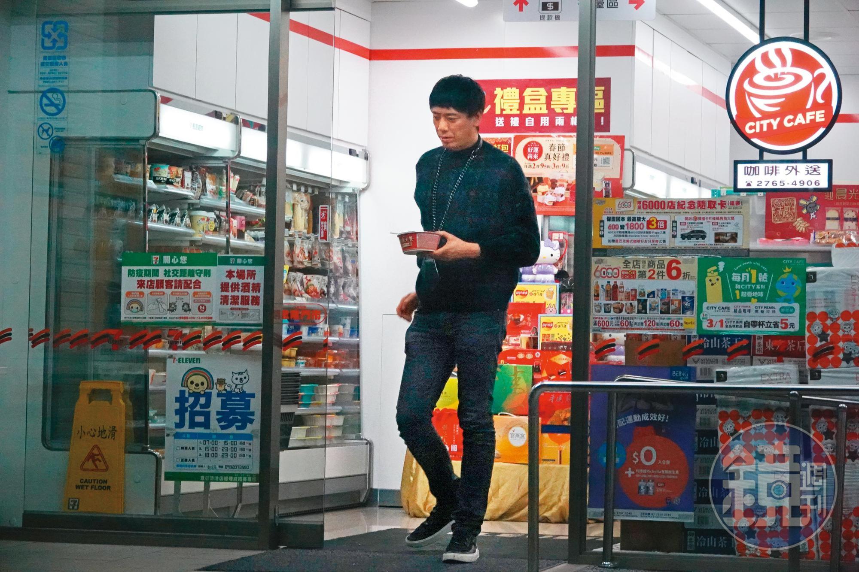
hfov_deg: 19.6
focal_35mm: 104
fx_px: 2481
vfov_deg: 13.2
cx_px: 430
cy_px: 286
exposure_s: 1/160
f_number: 4
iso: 3200
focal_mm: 38.04
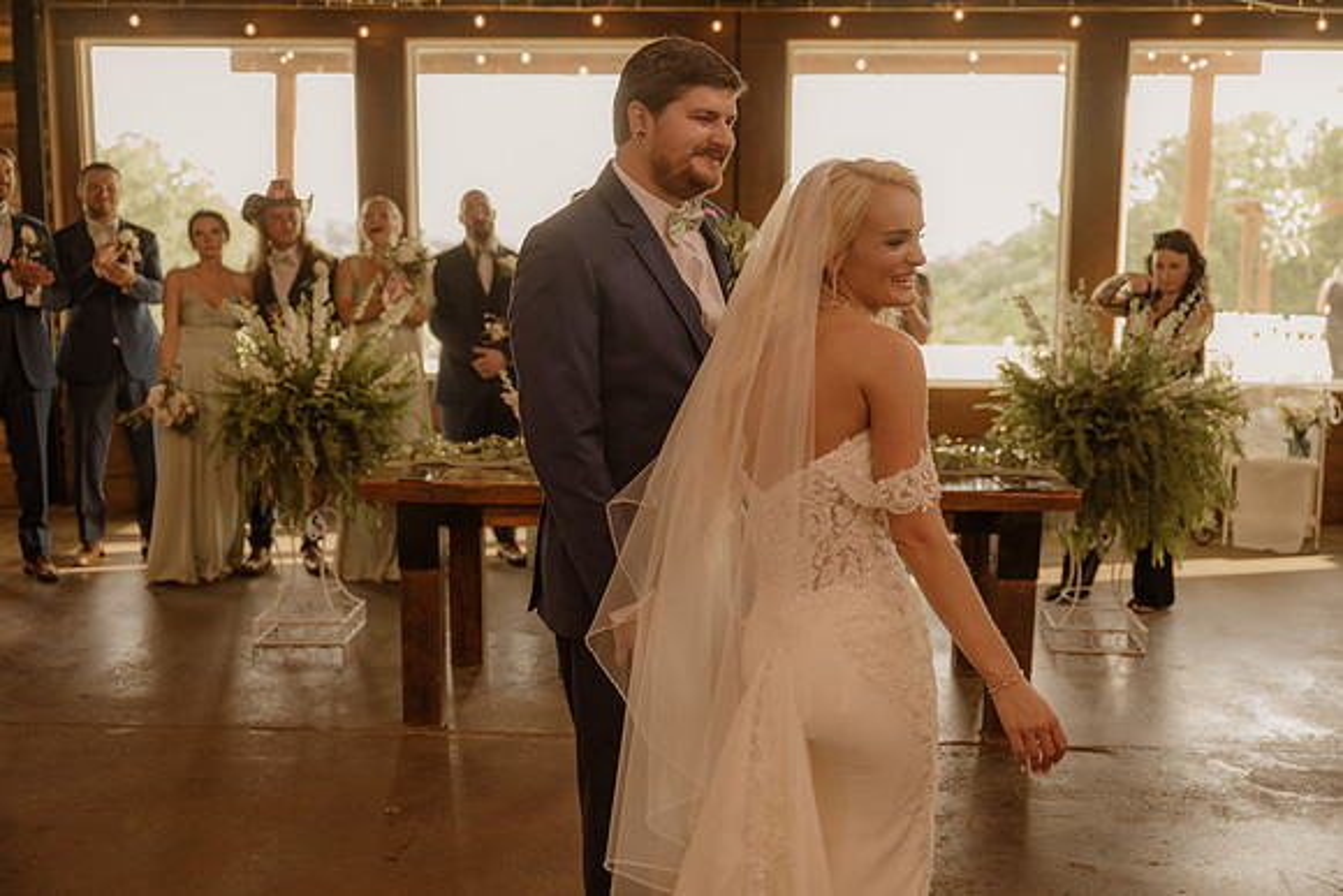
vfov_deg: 33.4
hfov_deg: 48.4
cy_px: 448
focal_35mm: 40
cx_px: 672
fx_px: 1493
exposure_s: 1/250
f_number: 2.8
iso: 1000
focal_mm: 40
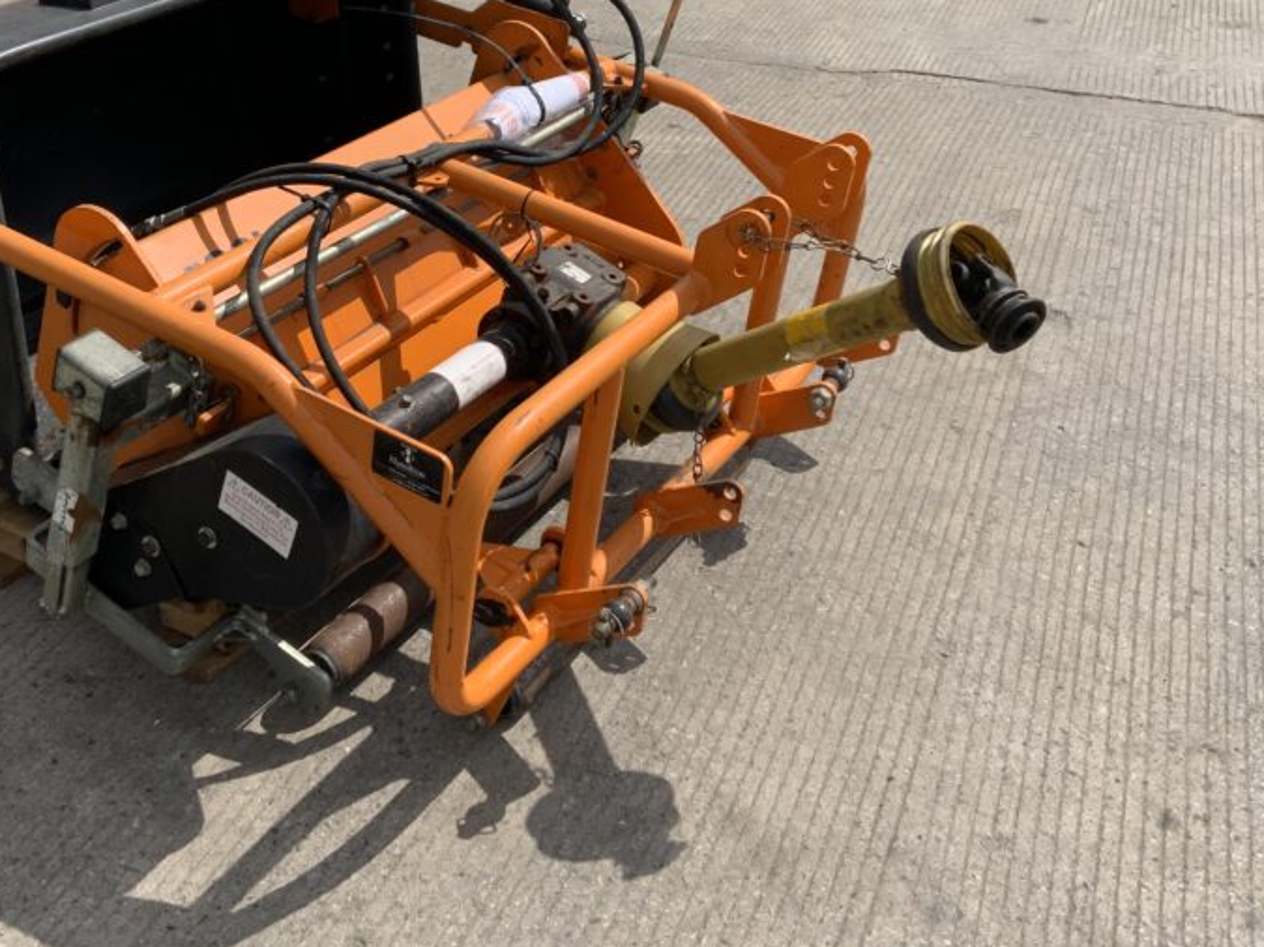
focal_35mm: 44
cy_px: 266
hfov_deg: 42.7
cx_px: 498
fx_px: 1606
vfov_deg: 32.4
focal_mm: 3
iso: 20
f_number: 1.8
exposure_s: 1/2427
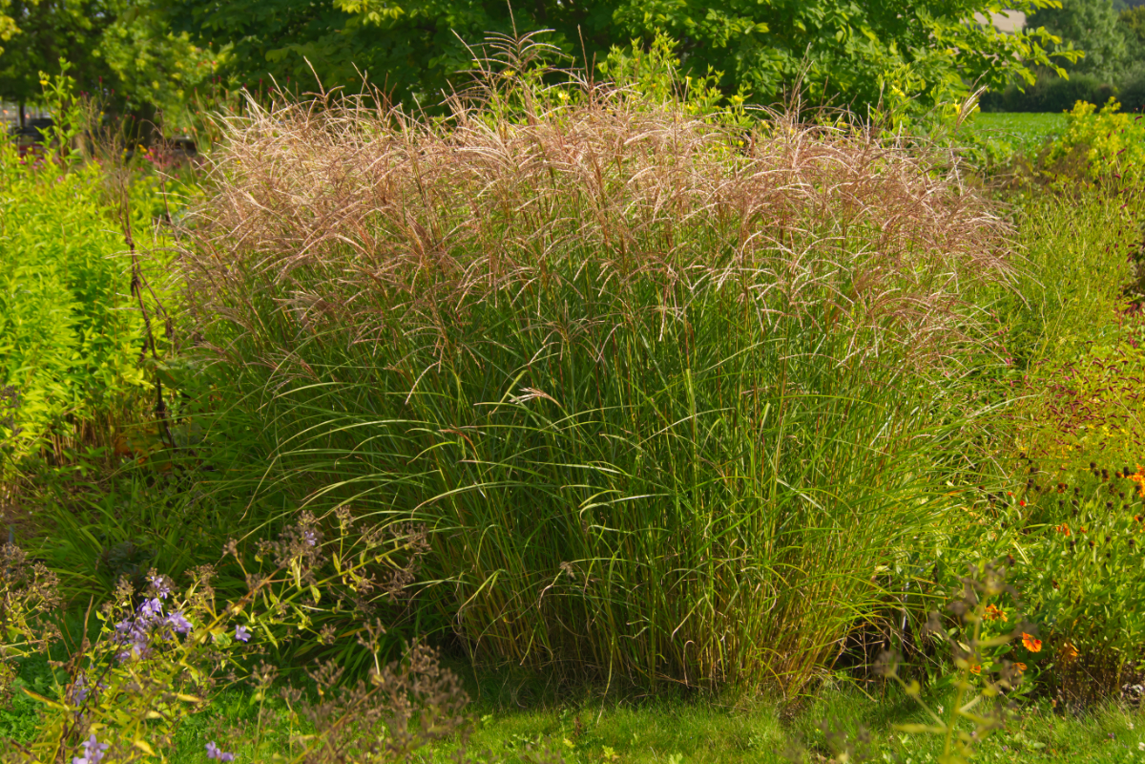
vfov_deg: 25.8
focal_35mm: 52
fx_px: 1670
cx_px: 572
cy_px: 382
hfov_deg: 37.9
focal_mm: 35
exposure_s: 1/160
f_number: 6.3
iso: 100
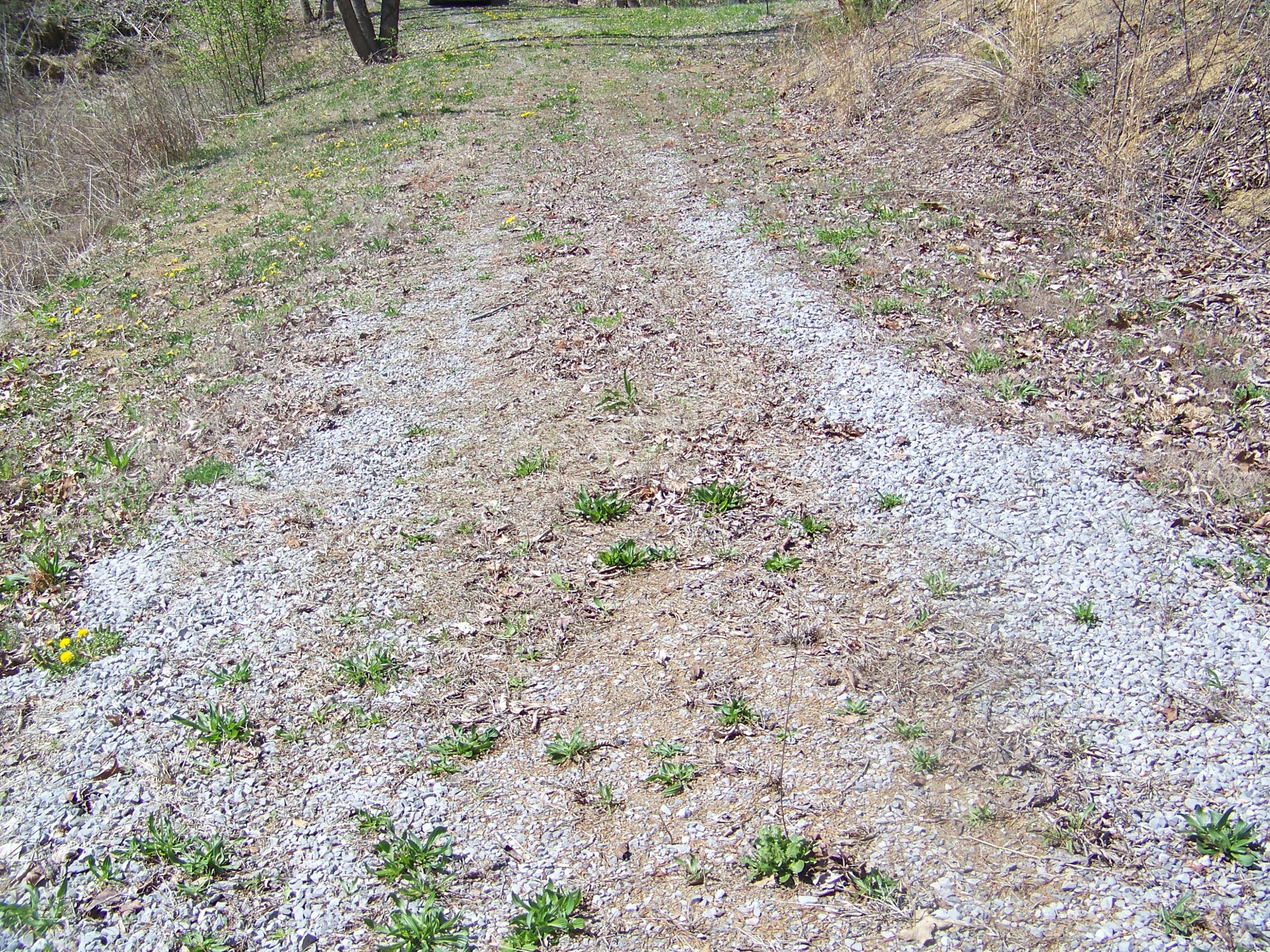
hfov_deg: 43.9
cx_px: 635
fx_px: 1578
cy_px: 476
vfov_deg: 33.6
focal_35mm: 43
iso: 64
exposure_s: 1/640
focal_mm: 6.75
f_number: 2.8
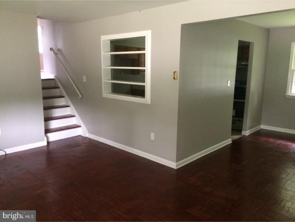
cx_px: 148
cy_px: 111
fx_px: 247
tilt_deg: -10.4
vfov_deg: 48.2
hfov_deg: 61.7
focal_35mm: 29
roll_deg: -0.1
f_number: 2.2
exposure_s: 1/15
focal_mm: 4.15
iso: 320
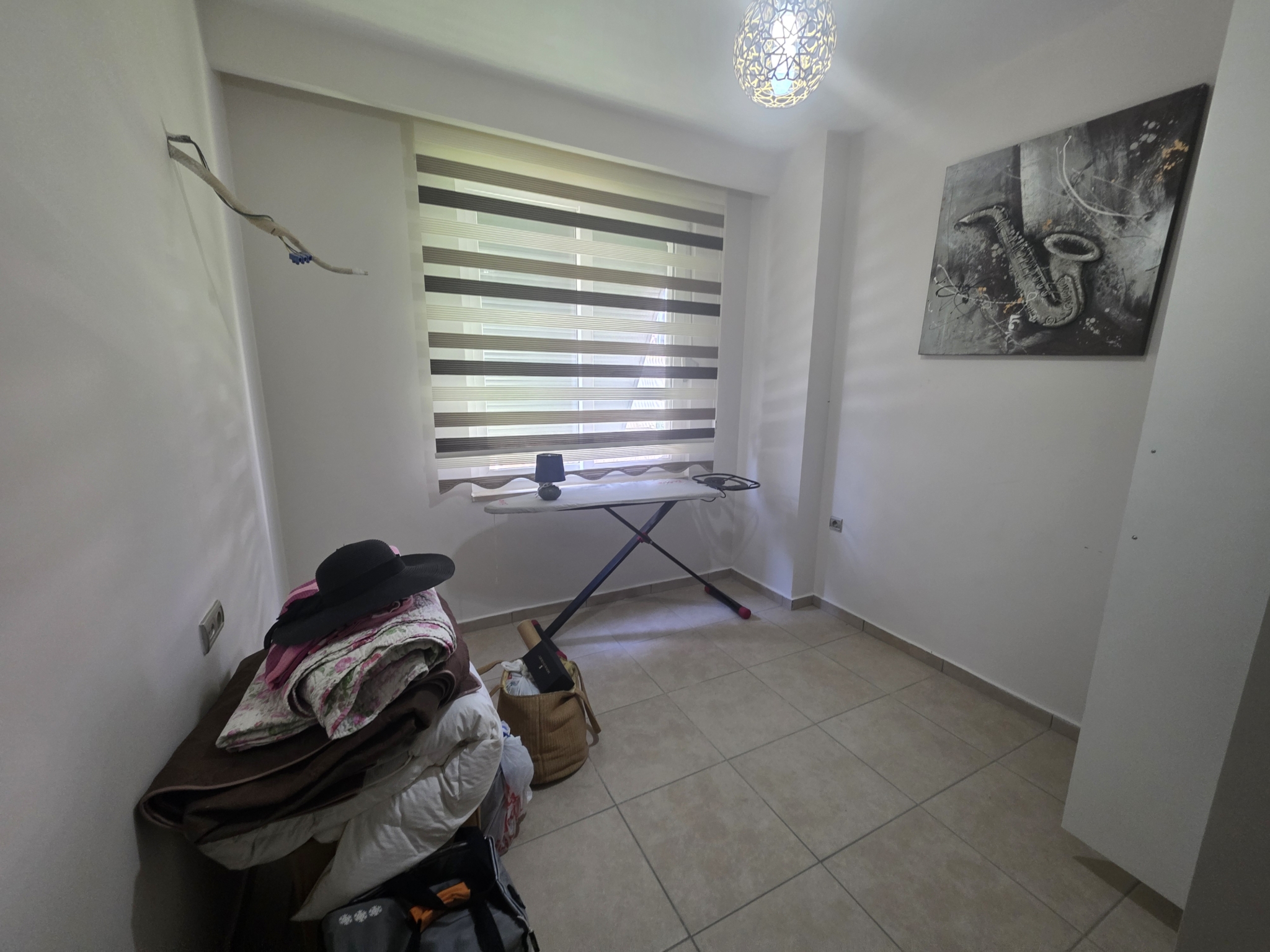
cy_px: 476
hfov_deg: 106.2
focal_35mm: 13
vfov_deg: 89.9
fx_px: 477
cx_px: 635
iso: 320
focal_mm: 2.2
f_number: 1.9
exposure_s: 1/50
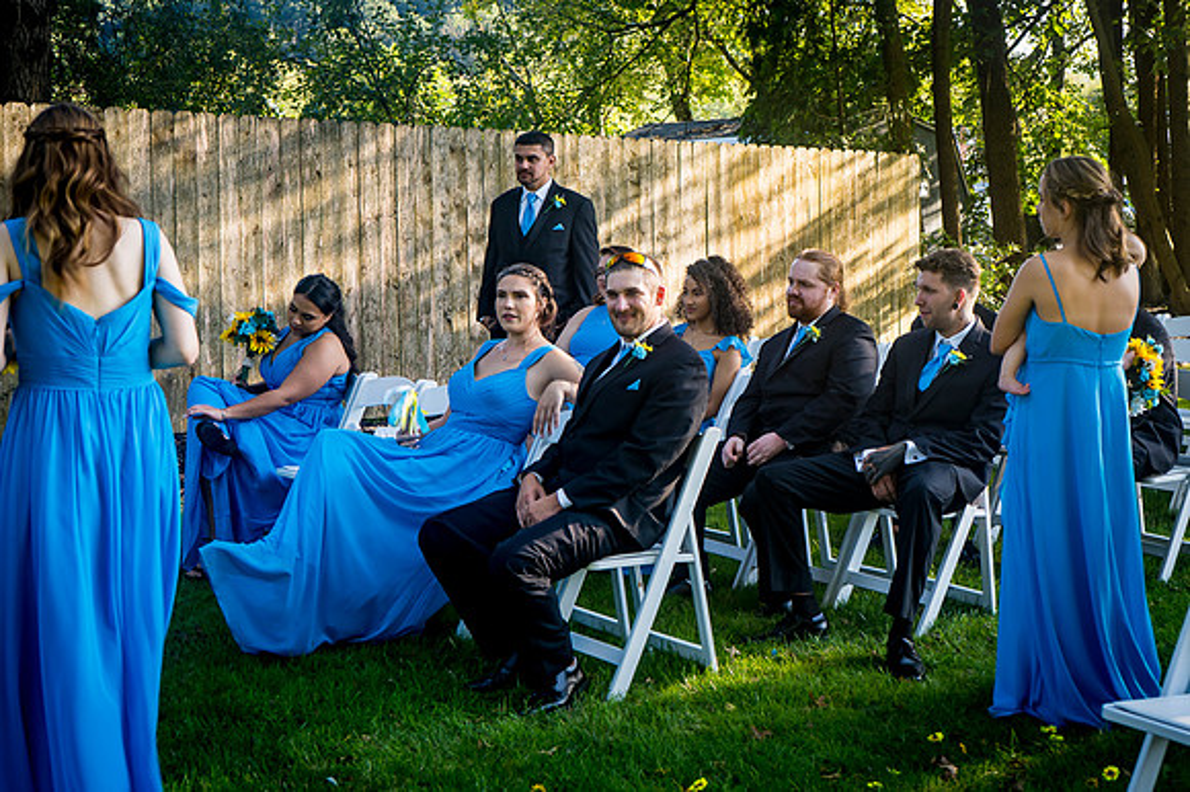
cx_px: 728
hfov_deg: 38.2
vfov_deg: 26.0
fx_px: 1708
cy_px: 309
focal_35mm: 52
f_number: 5.6
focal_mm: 42
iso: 250
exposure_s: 1/80
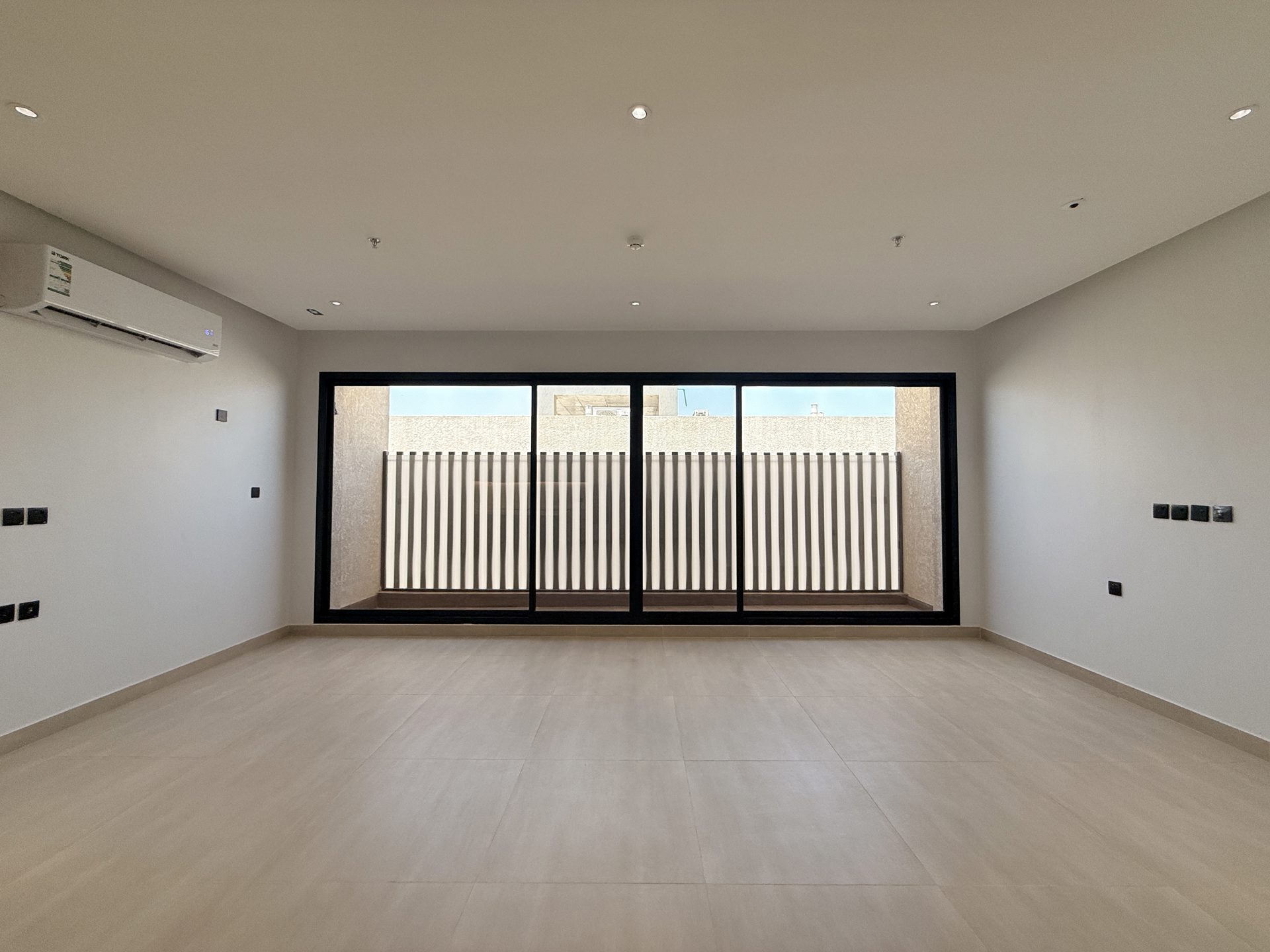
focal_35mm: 14
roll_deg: +0.0
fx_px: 514
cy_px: 476
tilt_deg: +1.8
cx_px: 635
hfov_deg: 102.1
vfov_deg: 85.7
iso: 50
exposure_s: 1/125
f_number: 2.2
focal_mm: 2.22
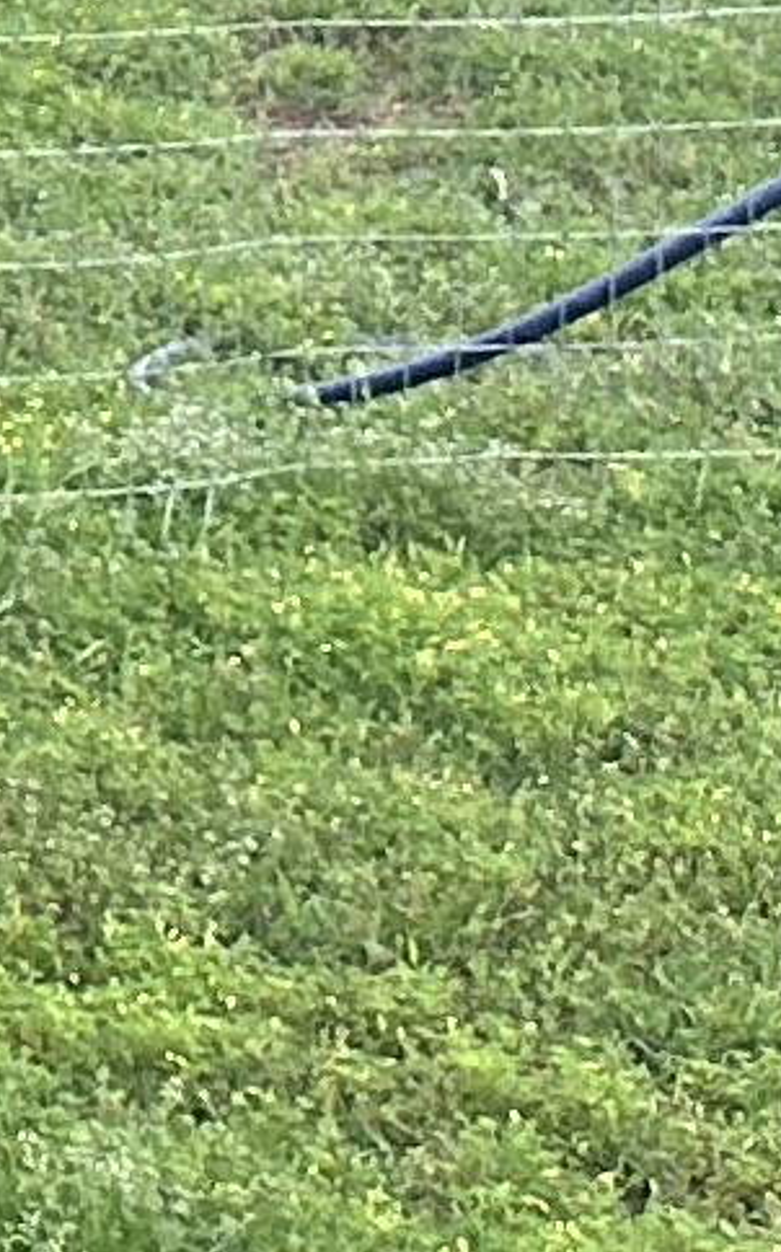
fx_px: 7228
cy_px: -1415
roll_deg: +1.2
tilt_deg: +1.7
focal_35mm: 212
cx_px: -3204
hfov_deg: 5.0
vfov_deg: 9.2
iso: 80
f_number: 1.78
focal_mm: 6.86
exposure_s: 1/498
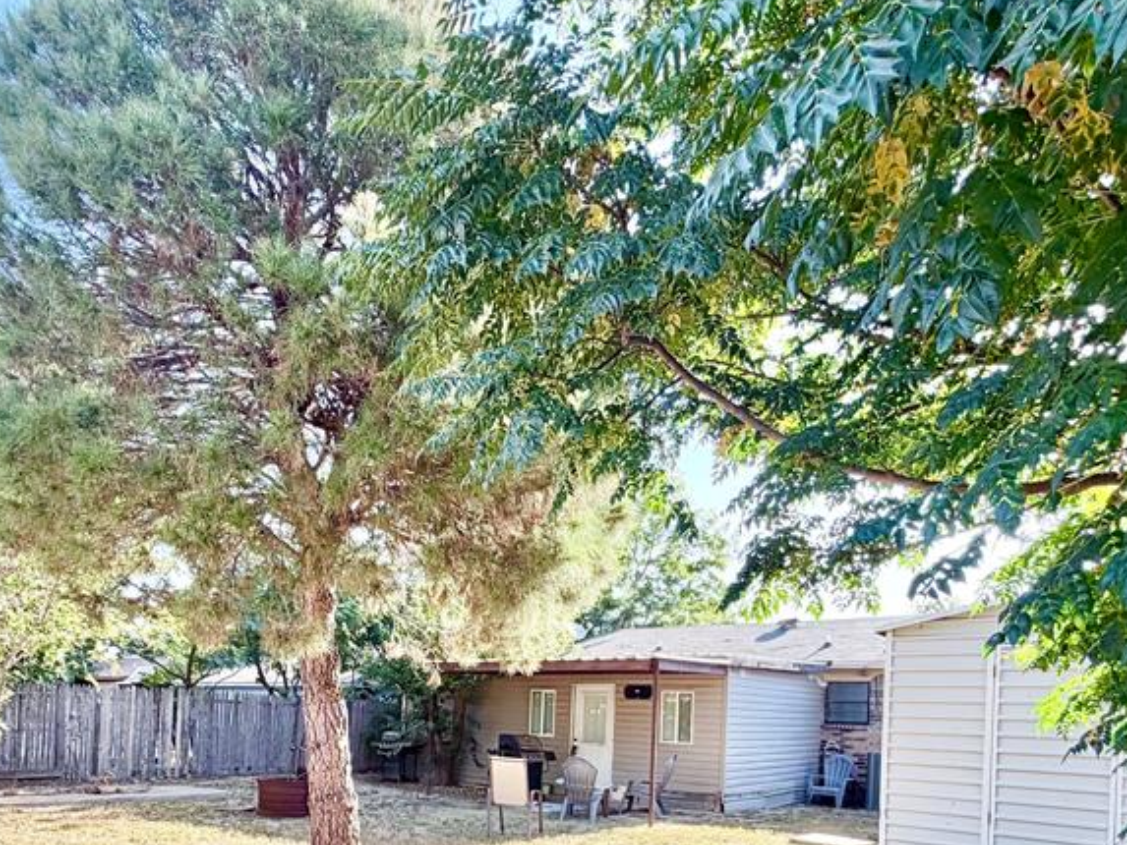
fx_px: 814
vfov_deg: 50.2
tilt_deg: -0.3
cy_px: 723
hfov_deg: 69.1
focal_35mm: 25
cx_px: 490
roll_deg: -1.8
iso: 50
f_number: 2.2
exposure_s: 1/209
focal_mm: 2.22
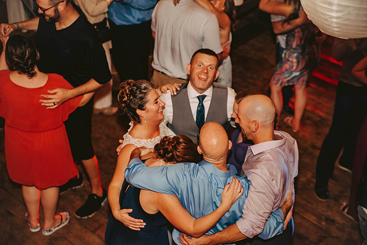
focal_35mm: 62
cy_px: 122
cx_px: 184
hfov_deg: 32.4
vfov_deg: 21.9
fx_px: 632
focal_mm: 62
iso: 1000
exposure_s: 1/160
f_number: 2.8
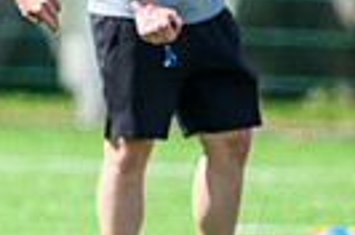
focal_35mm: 2102
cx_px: -255
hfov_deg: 1.0
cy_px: -2
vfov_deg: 0.7
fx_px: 20679
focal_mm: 400
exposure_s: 1/2000
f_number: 3.2
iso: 250
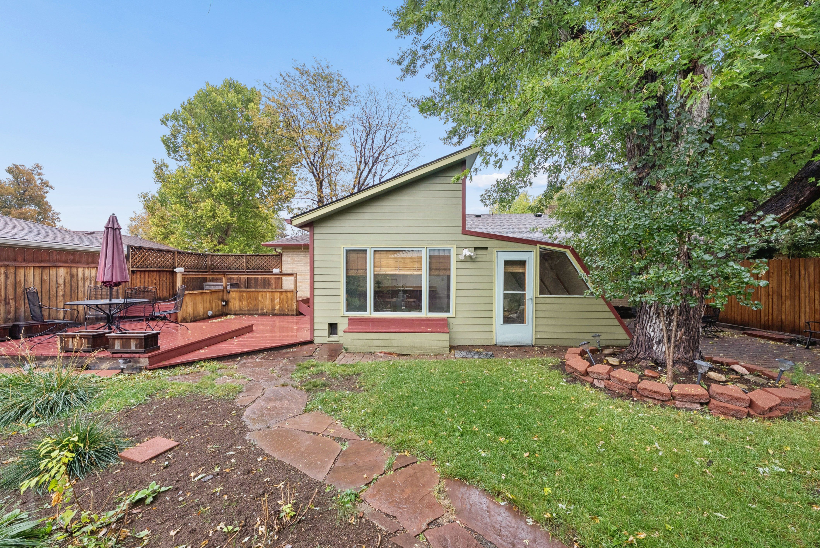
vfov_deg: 85.5
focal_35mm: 13
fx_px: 296
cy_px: 274
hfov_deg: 108.3
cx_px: 410
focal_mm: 13
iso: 400
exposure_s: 1/100
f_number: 8
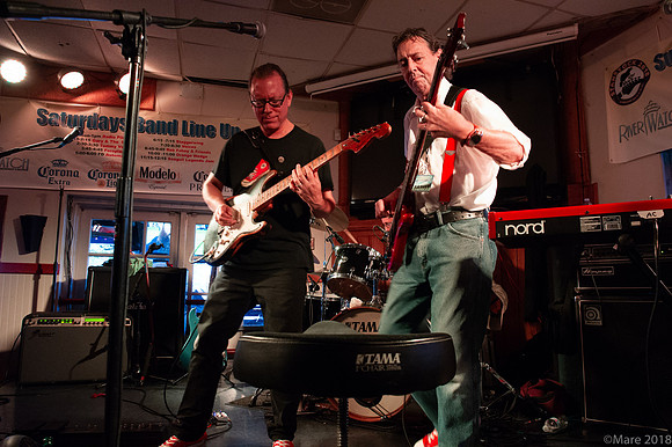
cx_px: 336
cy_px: 224
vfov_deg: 53.1
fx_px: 448
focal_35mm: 24
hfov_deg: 73.8
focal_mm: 24
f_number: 6.3
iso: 6400
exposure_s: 1/50
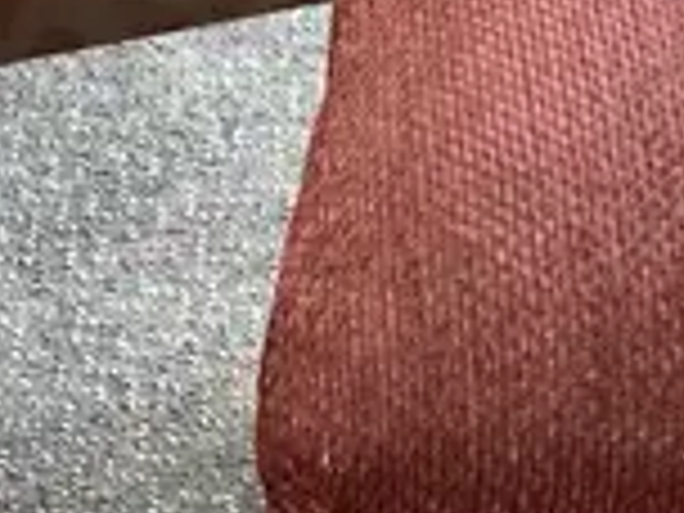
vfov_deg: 8.4
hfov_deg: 11.3
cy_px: 4
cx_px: 158
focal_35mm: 175
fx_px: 3458
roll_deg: -1.1
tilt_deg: -34.3
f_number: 1.8
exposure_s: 1/50
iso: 160
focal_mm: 4.25
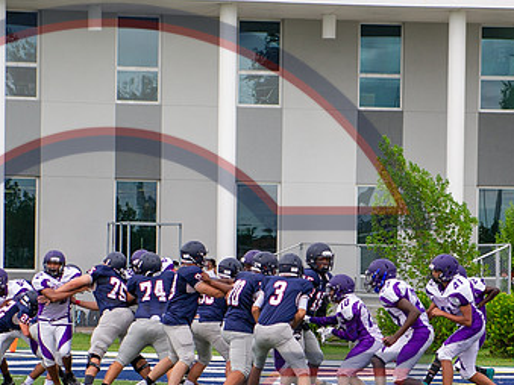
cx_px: 321
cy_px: 353
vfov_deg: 7.1
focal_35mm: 208
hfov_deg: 9.5
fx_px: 3087
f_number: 3.5
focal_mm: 70
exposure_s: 1/1000
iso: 200
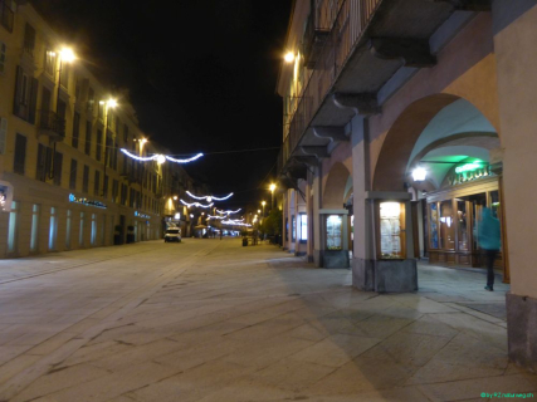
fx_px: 372
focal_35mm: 24
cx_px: 268
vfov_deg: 56.8
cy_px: 201
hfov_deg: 71.6
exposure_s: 1/4
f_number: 3.3
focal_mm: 4.3
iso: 200
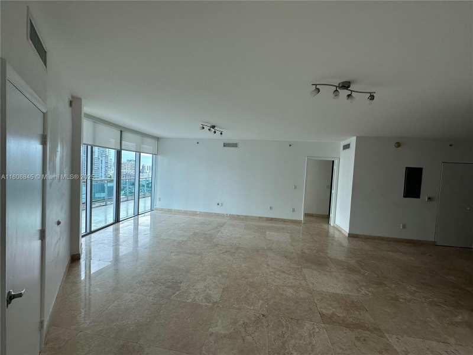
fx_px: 191
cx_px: 236
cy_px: 178
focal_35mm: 14
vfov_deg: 85.7
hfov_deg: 102.1
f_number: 2.2
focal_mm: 2.22
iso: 64
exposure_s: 1/99
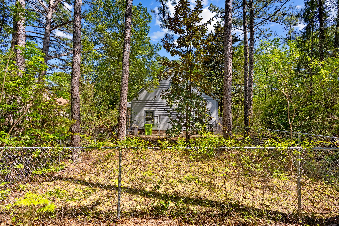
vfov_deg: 73.7
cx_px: 170
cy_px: 113
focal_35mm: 16
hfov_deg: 96.7
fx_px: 151
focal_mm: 16
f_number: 7.1
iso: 250
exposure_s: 1/640
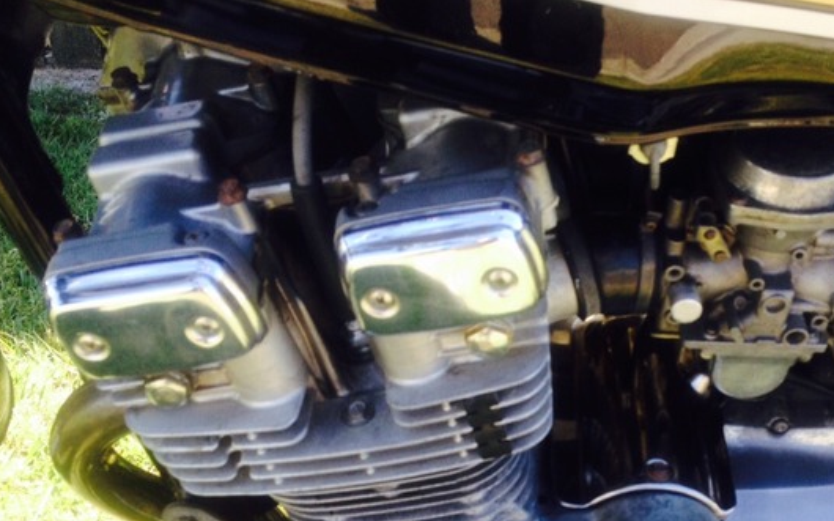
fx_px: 1273
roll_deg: -4.3
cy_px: 469
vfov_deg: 22.6
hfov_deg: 35.8
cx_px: 576
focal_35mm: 56
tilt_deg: -37.9
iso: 50
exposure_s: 1/185
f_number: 2.4
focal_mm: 4.28
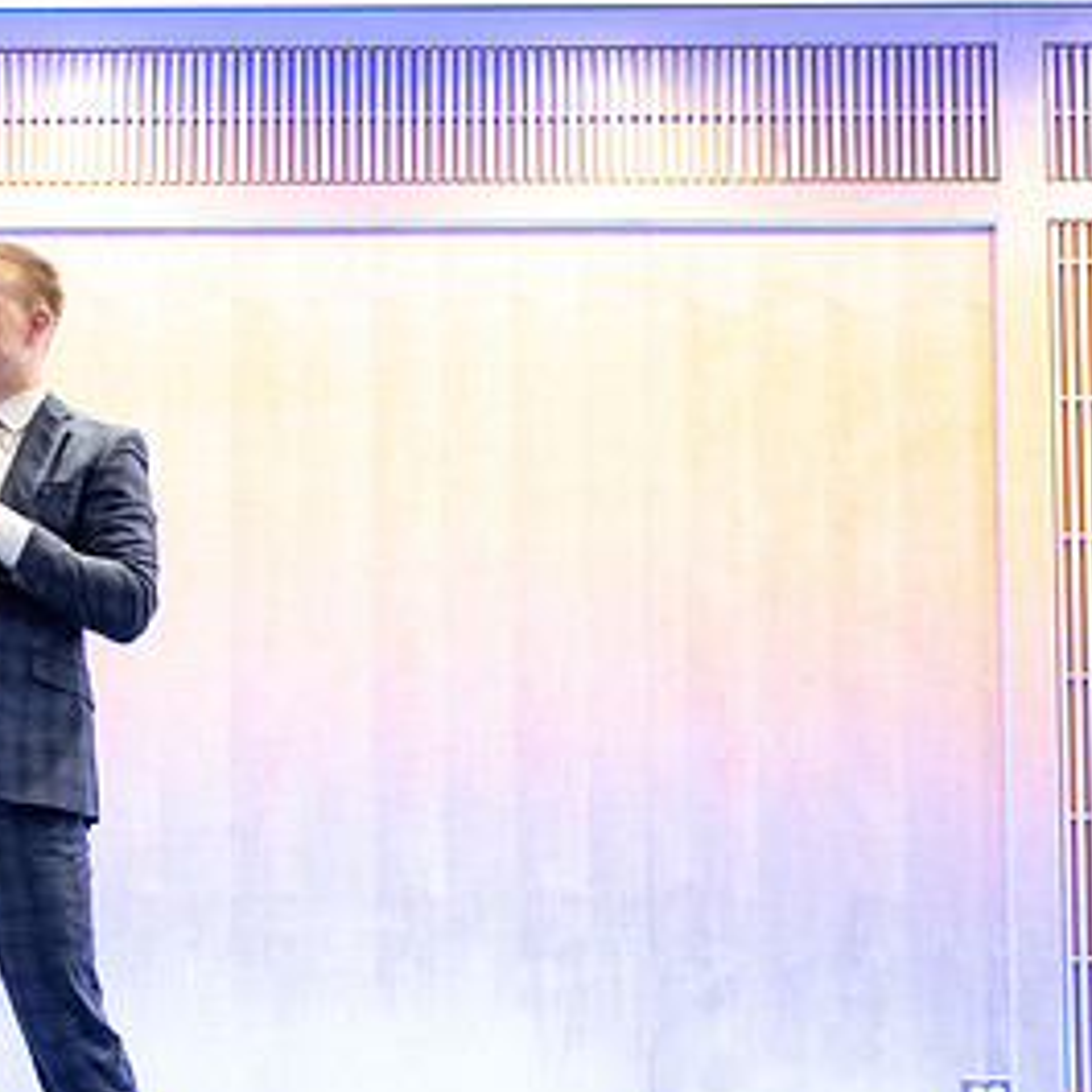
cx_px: 8
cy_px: 633
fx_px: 3498
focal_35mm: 98
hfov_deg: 17.4
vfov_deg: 17.7
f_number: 4
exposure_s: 1/400
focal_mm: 52
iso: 8000
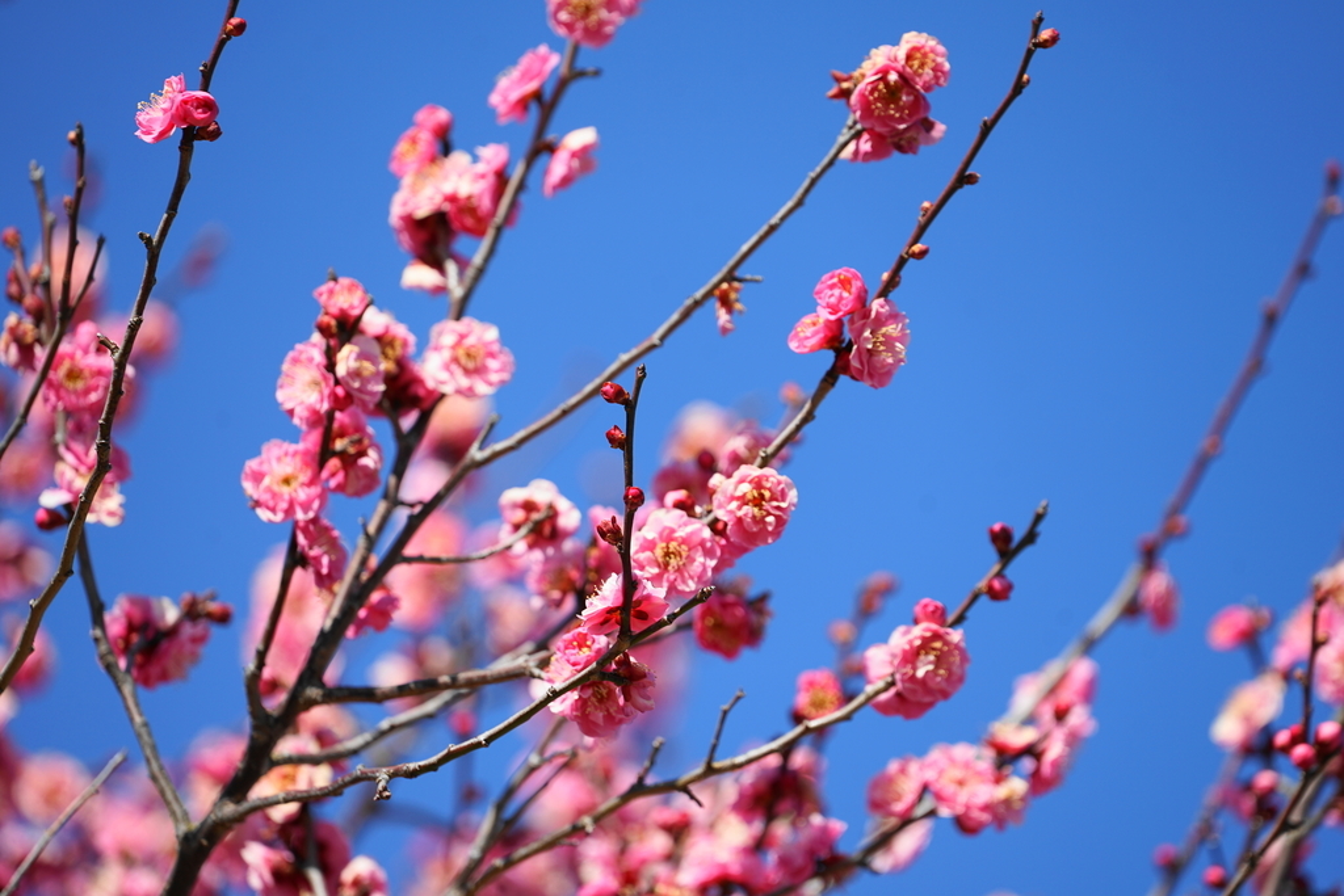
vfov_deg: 4.6
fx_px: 11201
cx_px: 672
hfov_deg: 6.9
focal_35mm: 300
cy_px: 448
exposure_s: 1/500
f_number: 6.3
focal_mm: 300
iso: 100
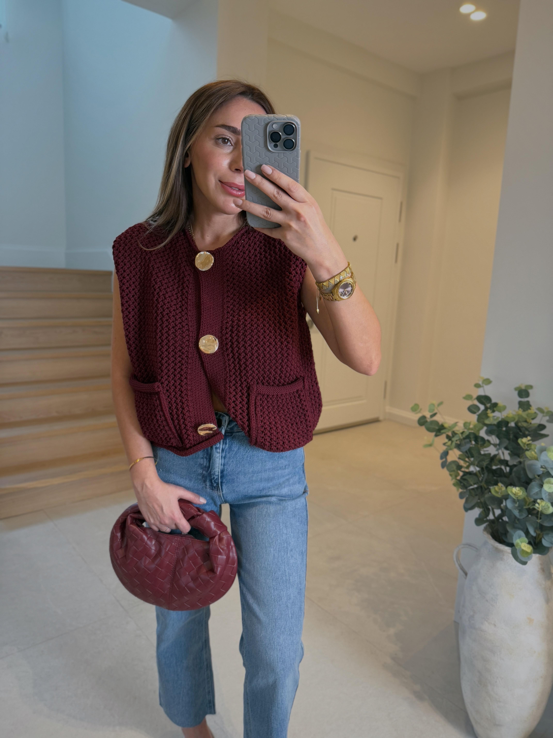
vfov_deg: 71.6
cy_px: 369
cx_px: 276
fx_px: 511
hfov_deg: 56.8
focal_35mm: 24
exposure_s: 1/50
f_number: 1.78
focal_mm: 6.76
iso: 200
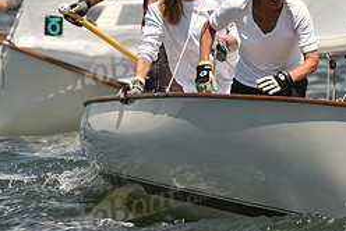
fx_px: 7640
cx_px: 290
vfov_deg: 1.7
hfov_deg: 2.6
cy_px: 120
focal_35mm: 794
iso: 250
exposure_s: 1/1600
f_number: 6.3
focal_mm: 340
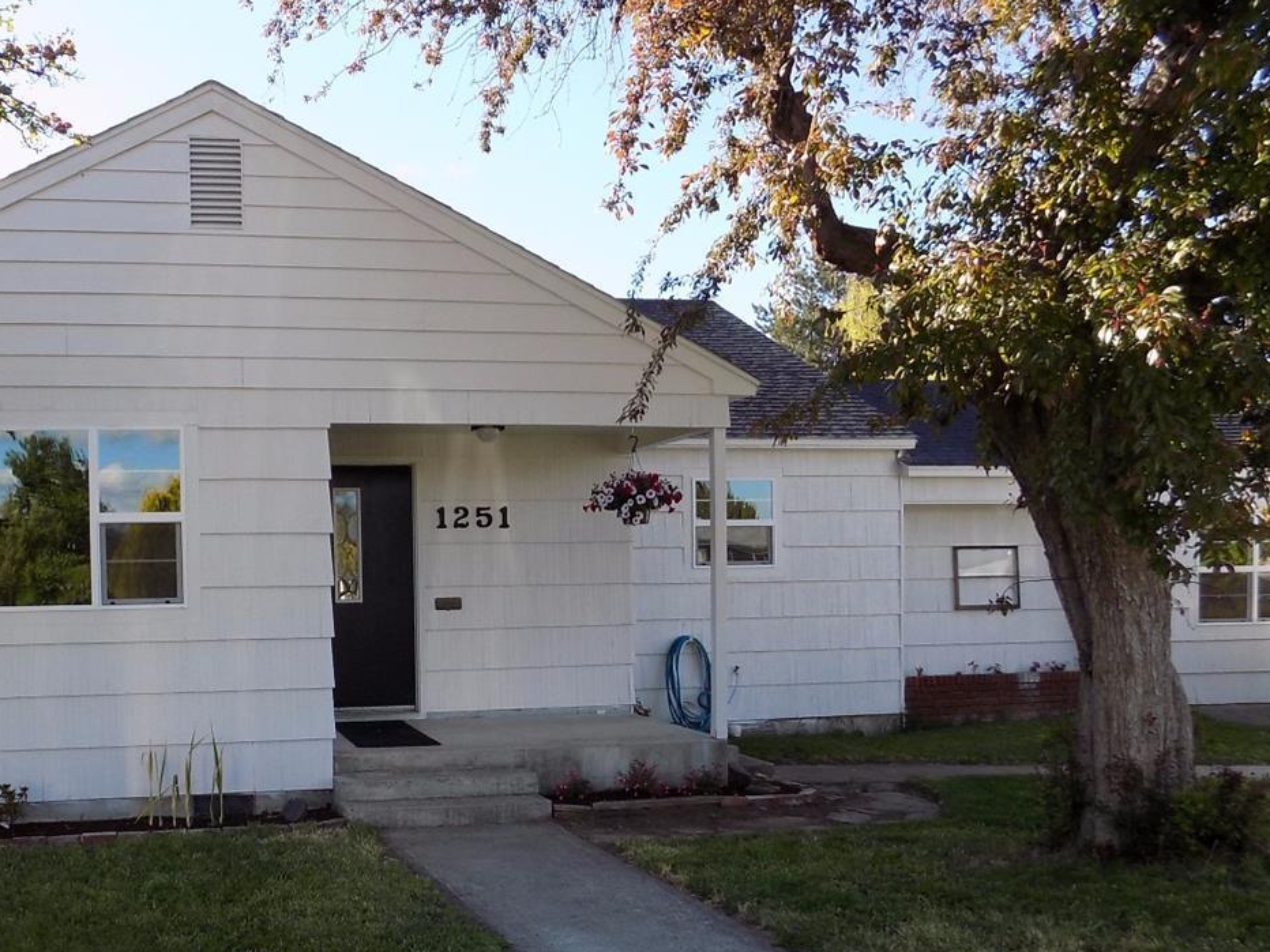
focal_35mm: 37
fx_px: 1357
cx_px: 361
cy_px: 643
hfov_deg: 48.7
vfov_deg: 38.2
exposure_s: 1/320
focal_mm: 4
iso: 80
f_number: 3.1
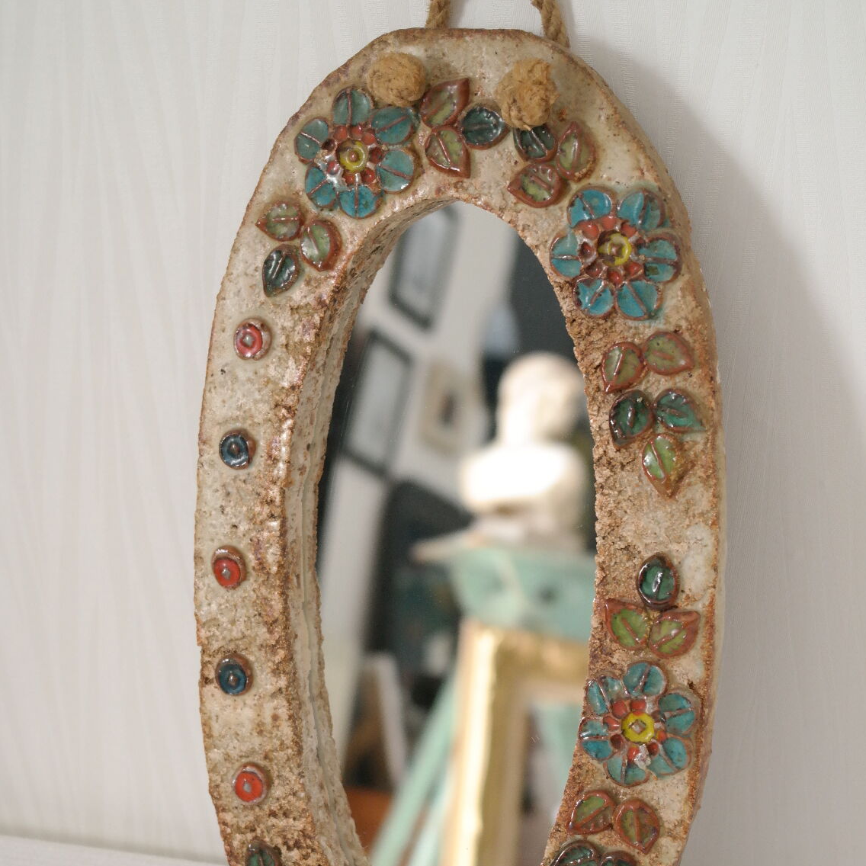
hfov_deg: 23.1
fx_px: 2123
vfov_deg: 23.0
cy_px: 530
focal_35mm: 75
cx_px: 438
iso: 1600
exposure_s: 1/40
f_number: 5.6
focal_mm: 38
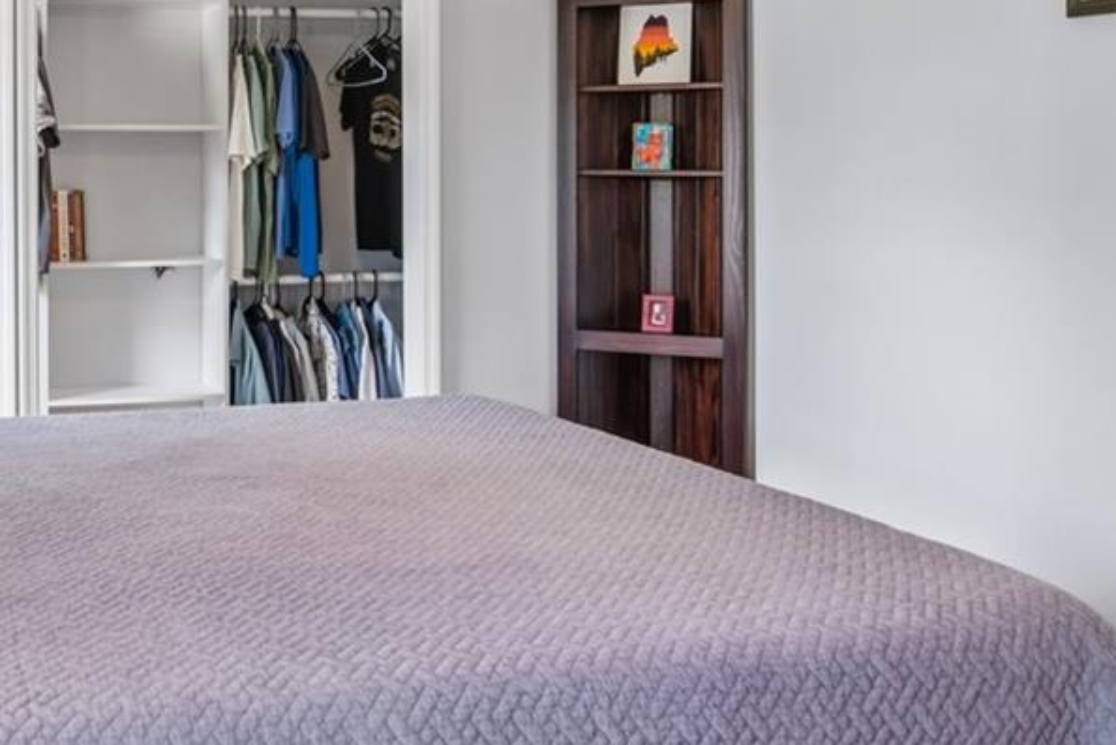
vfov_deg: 30.7
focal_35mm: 43
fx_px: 1333
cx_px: 90
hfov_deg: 41.4
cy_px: 186
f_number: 8
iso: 400
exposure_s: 1/13
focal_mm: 16
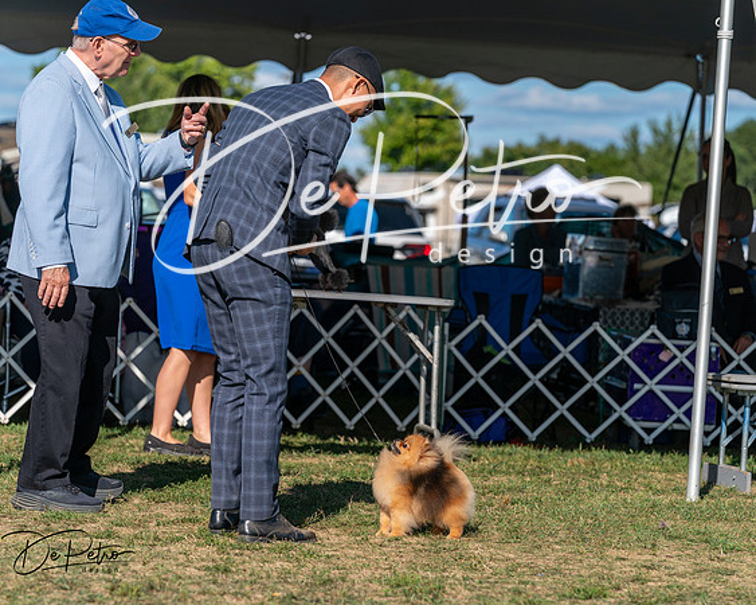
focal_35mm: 151
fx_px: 3375
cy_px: 302
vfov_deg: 10.2
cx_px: 378
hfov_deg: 12.8
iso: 125
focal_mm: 134
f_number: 4.5
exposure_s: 1/1250
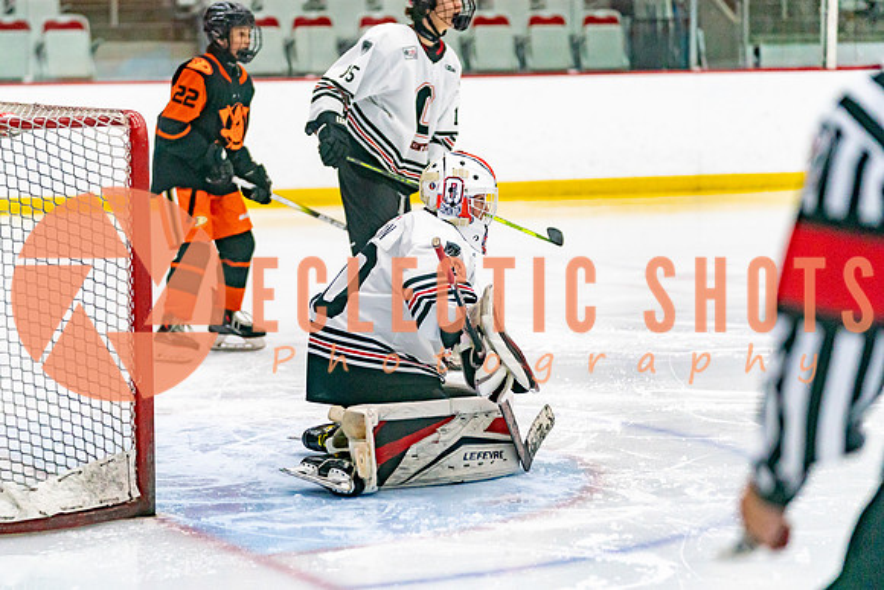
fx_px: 3212
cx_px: 372
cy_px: 295
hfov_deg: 15.7
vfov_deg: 10.5
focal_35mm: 131
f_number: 2.8
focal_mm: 113
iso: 3200
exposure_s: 1/1250
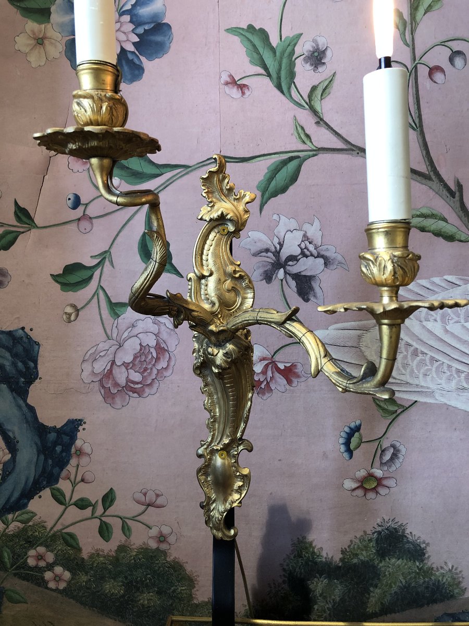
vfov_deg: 63.4
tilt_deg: -2.9
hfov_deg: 49.7
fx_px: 506
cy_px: 313
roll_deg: +1.1
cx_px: 234
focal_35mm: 28
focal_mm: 4
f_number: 1.8
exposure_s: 1/20
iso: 40
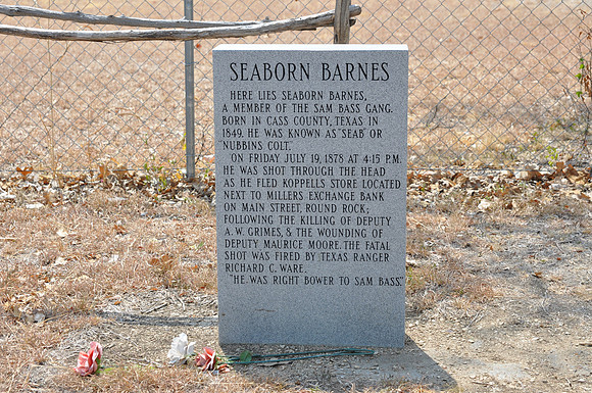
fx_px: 1182
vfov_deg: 18.9
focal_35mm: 72
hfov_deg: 28.1
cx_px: 296
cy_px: 196
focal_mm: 48
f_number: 6.3
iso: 200
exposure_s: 1/160
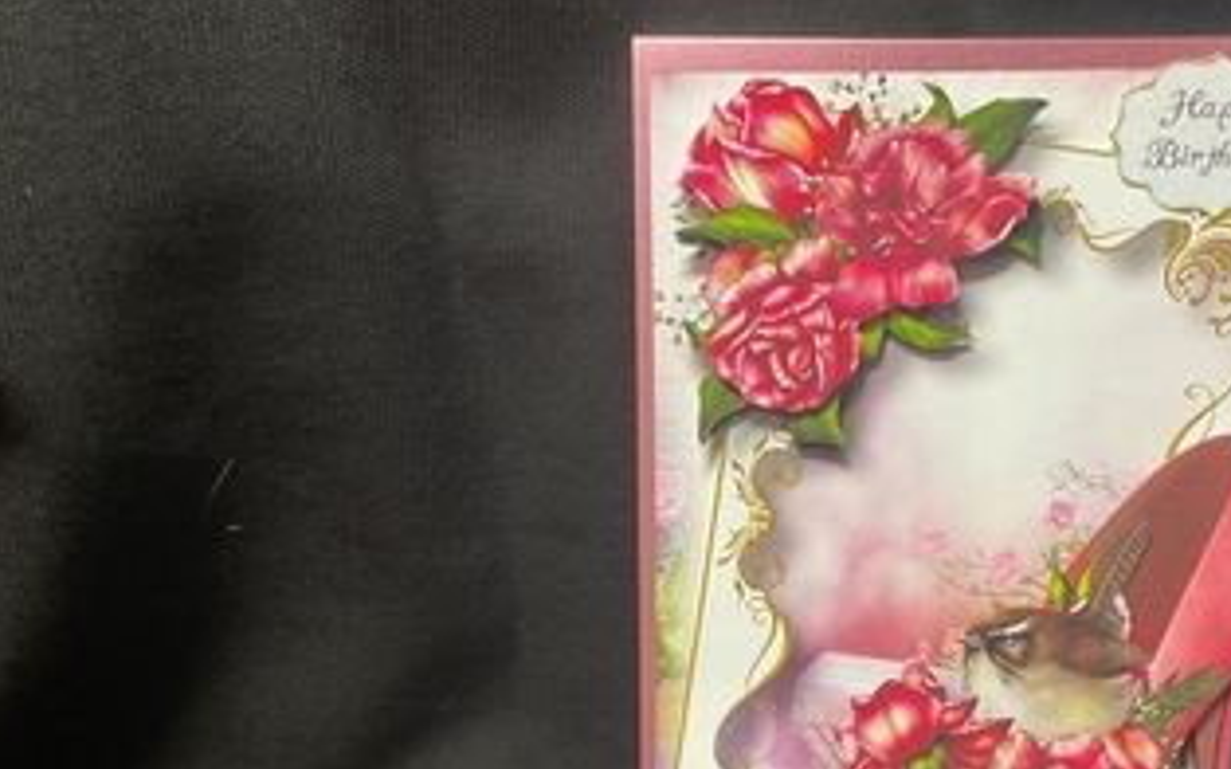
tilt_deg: -32.5
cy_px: 524
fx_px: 1476
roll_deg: -1.6
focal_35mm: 44
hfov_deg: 44.5
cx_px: 843
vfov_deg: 29.0
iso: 80
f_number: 1.8
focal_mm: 3
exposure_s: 1/50
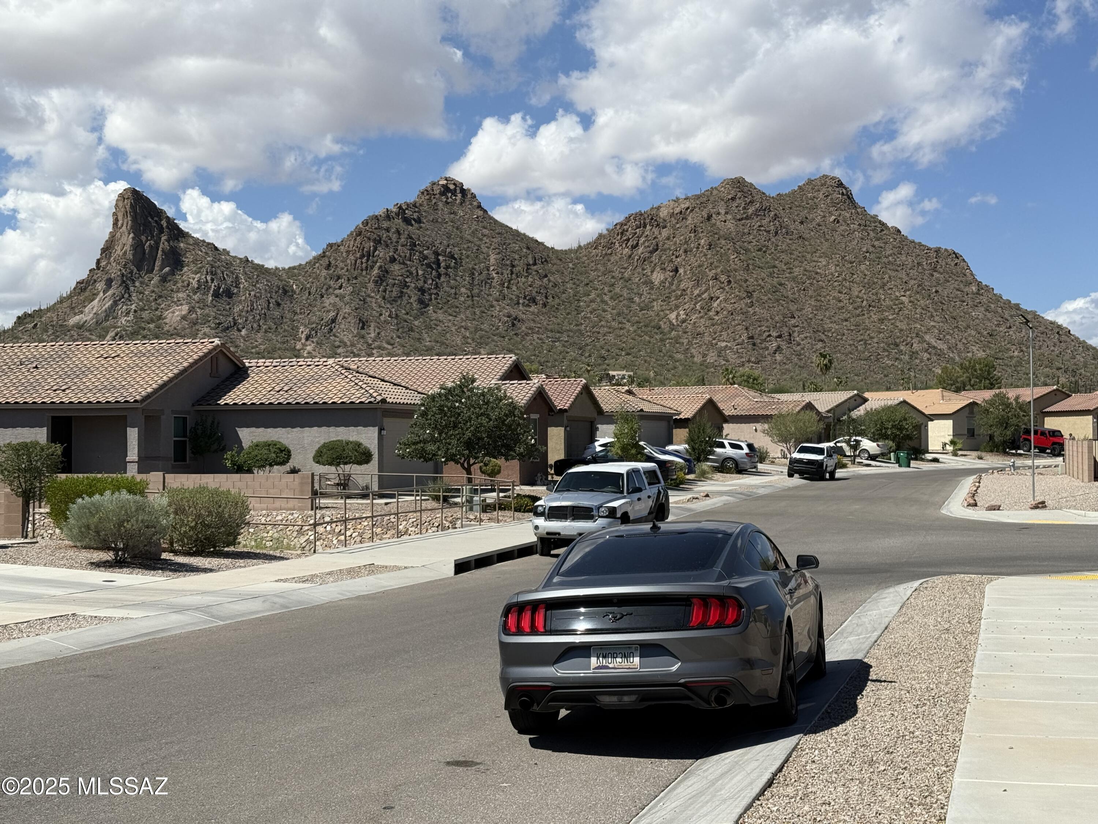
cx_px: 549
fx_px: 1523
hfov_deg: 39.7
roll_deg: -0.6
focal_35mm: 48
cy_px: 412
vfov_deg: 30.3
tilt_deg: +0.6
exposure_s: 1/7143
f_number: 1.78
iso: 64
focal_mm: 6.76
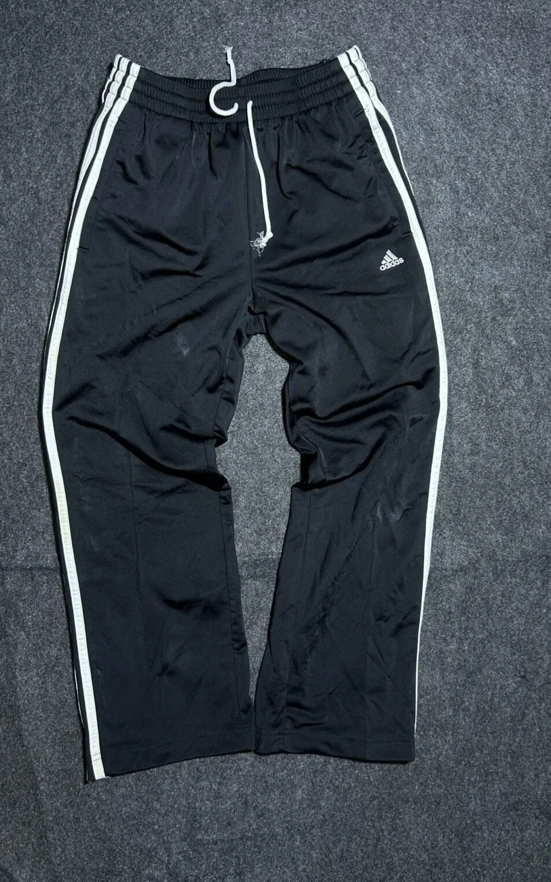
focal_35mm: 29
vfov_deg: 64.6
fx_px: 697
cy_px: 440
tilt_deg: -65.2
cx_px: 264
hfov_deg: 43.1
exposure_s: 1/50
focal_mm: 5.7
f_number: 1.5
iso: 100
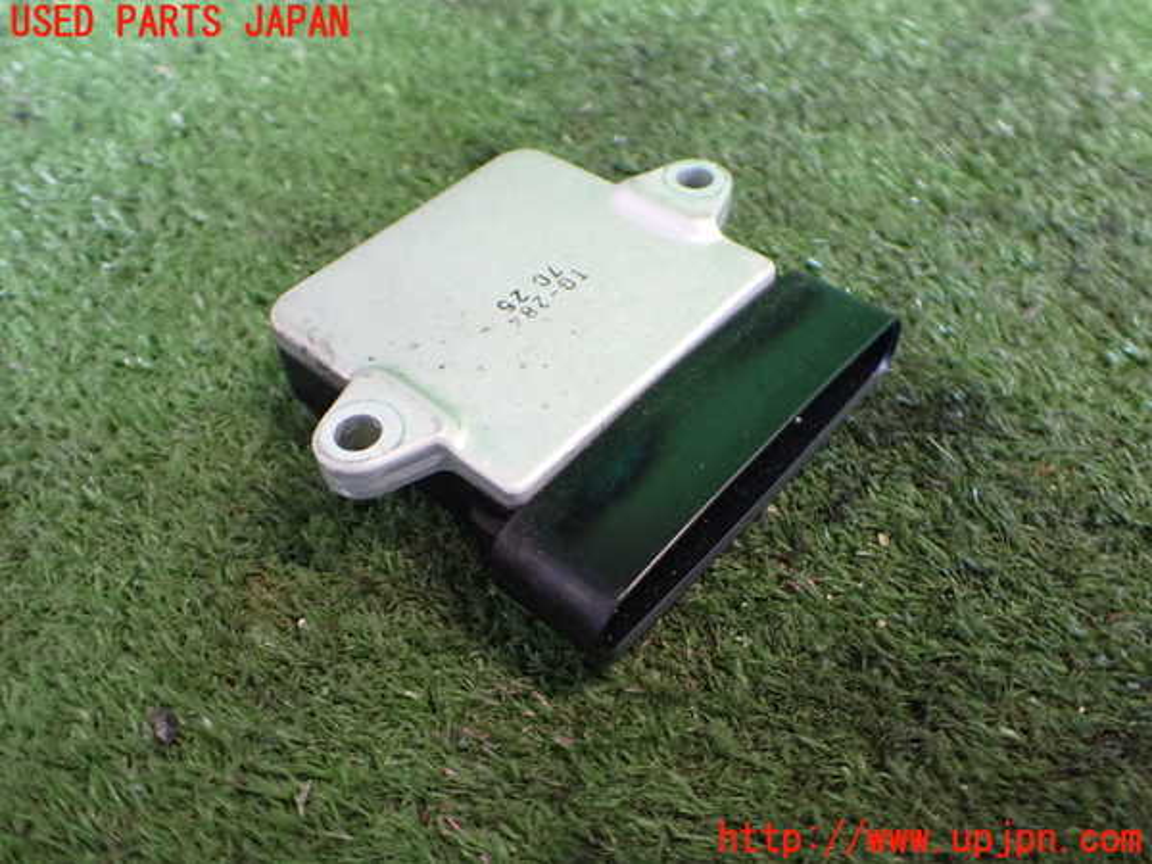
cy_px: 432
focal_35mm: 30
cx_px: 576
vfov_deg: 46.8
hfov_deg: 60.0
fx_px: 998
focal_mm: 5.4
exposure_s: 1/80
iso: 800
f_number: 2.3
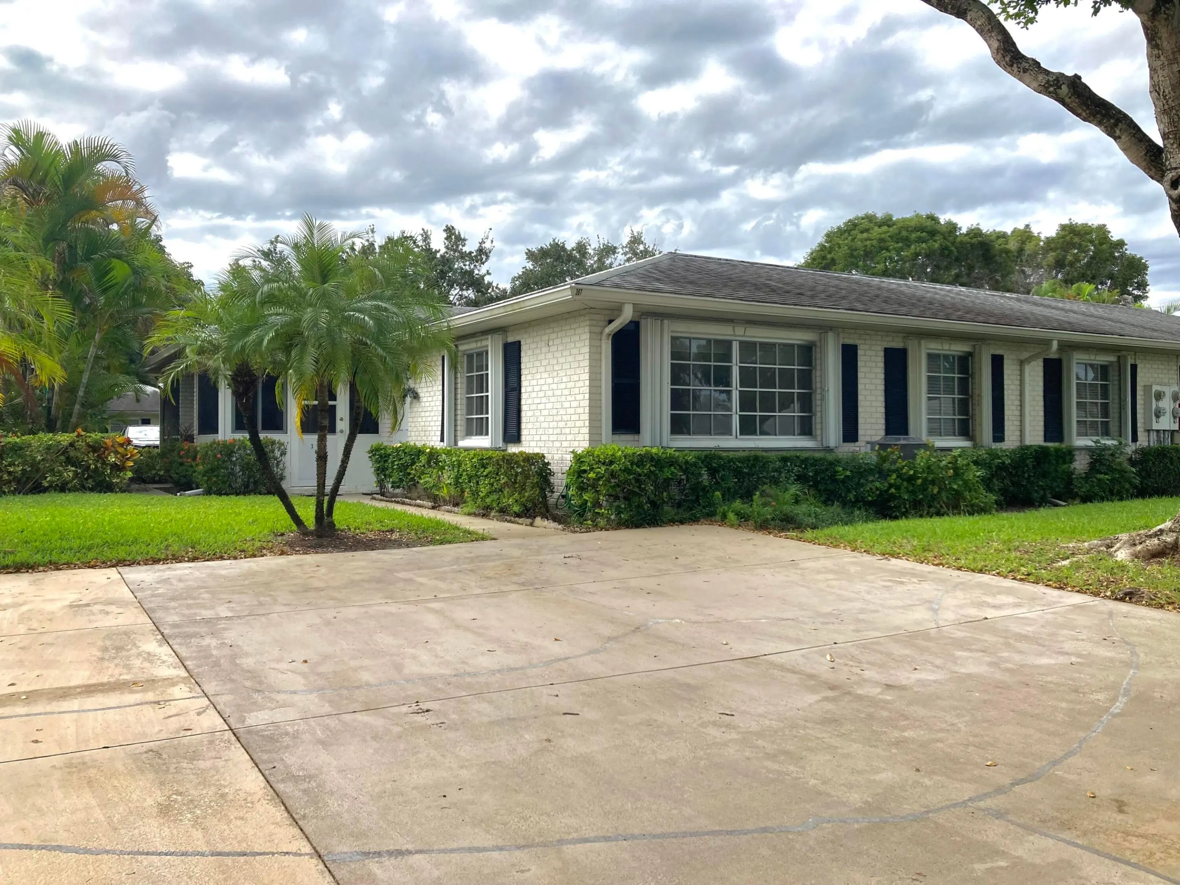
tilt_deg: +0.4
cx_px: 590
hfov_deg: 63.4
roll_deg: +0.0
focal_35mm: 28
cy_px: 442
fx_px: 954
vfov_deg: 49.7
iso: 20
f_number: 1.8
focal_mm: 3.99
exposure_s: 1/1429
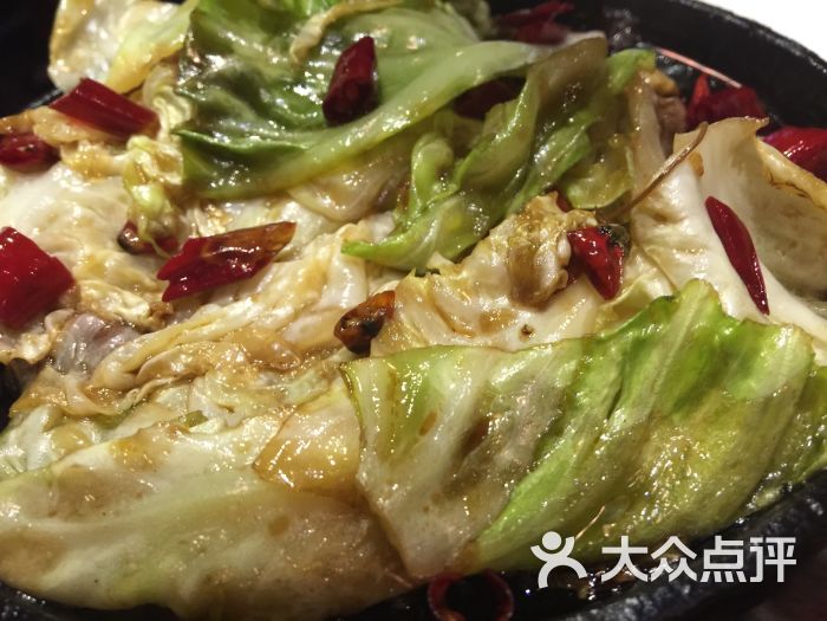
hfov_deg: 61.7
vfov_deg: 48.2
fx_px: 693
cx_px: 414
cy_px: 310
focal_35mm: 29
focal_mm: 4.15
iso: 100
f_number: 2.2
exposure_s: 1/10
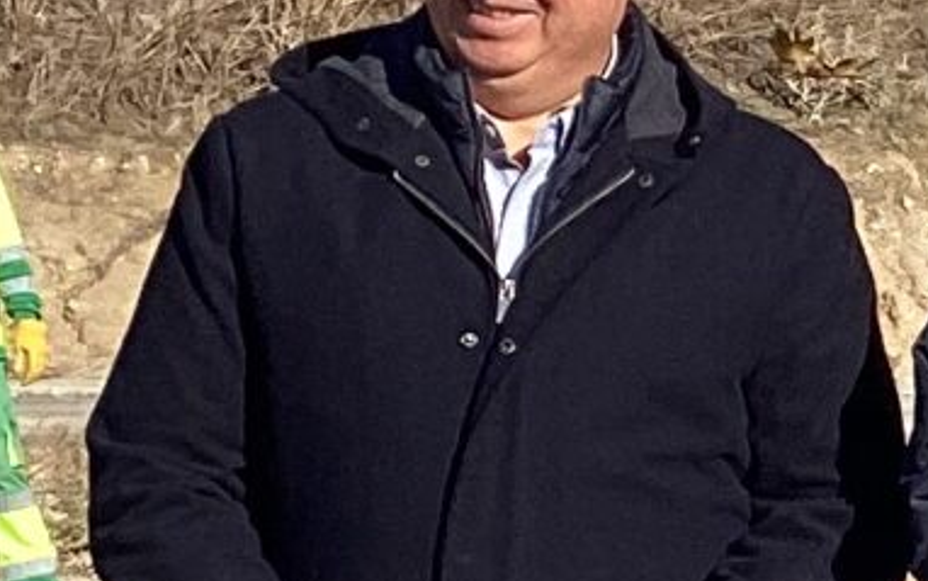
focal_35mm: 220
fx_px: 5566
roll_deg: -0.8
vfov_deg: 6.0
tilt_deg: -2.6
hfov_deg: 9.1
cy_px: 306
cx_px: 1739
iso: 25
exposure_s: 1/1404
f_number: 2.4
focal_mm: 3.3
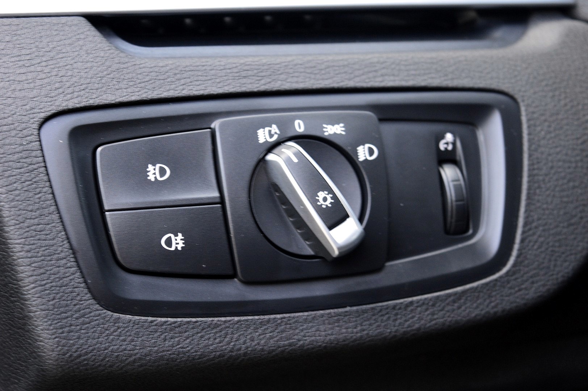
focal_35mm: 78
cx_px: 294
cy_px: 196
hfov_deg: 26.0
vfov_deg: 17.5
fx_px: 1273
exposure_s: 1/40
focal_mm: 52
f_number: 5.6
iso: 800
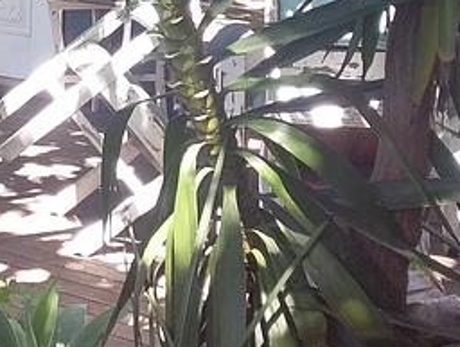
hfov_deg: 23.8
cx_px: -83
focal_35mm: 75
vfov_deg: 18.7
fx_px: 999
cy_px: -60
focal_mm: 3.3
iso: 40
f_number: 2.2
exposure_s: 1/50
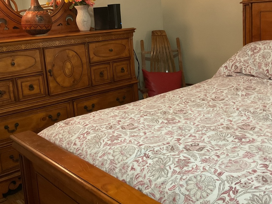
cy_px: 81
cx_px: 144
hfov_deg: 42.1
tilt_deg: -11.3
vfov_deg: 32.1
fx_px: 354
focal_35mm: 45
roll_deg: +3.2
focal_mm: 3
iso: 200
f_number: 1.8
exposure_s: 1/40
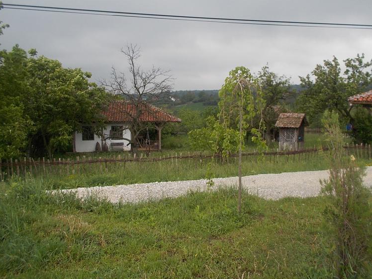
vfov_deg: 45.4
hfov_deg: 58.3
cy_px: 132
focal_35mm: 31
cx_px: 195
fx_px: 333
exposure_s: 1/320
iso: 80
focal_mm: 4.1
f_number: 3.3
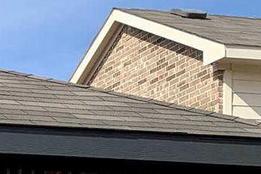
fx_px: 1167
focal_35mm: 161
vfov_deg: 8.2
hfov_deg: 11.1
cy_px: 311
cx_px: -323
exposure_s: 1/2257
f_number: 1.8
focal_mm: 4.25
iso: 25
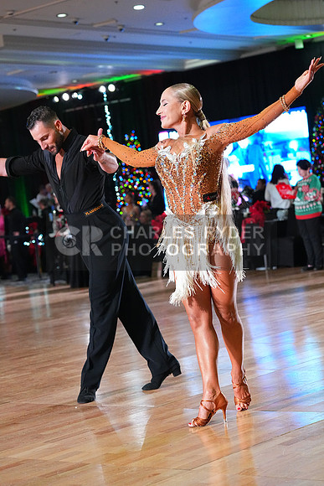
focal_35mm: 82
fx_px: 1106
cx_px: 162
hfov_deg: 16.7
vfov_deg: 24.8
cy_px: 243
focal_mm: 82
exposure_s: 1/400
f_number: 5
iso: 8000
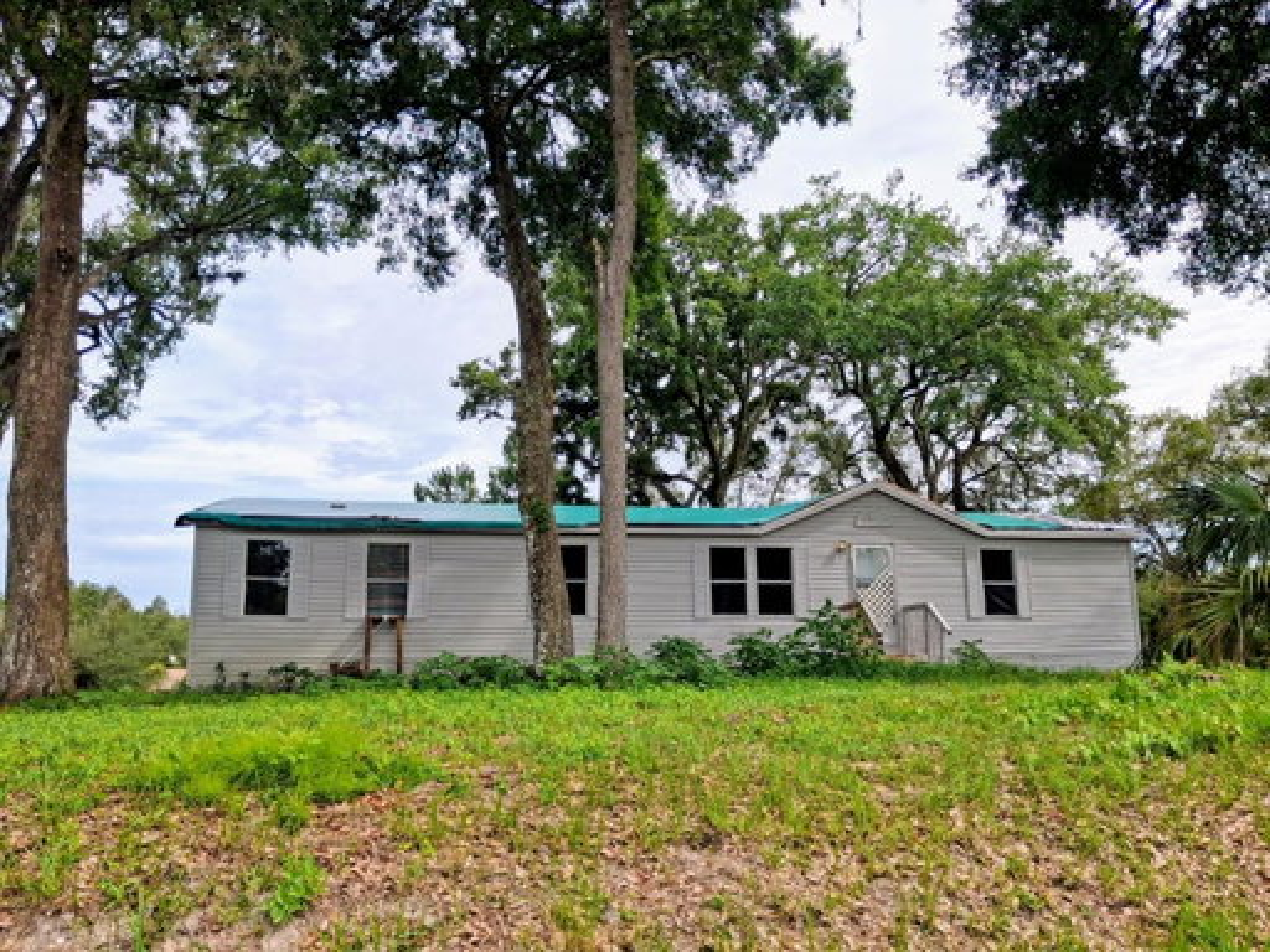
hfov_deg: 65.3
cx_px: 635
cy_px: 476
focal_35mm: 27
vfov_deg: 51.4
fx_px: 991
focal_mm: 4
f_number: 1.8
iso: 25
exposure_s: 1/594
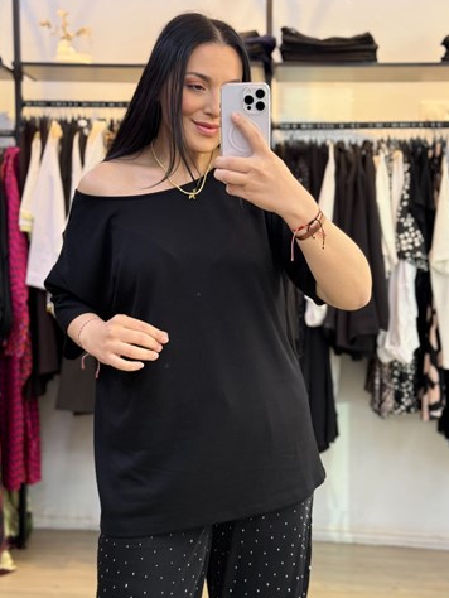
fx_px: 933
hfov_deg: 27.1
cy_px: 292
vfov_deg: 35.5
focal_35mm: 54
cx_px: 213
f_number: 1.78
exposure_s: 1/100
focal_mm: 6.76
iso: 80
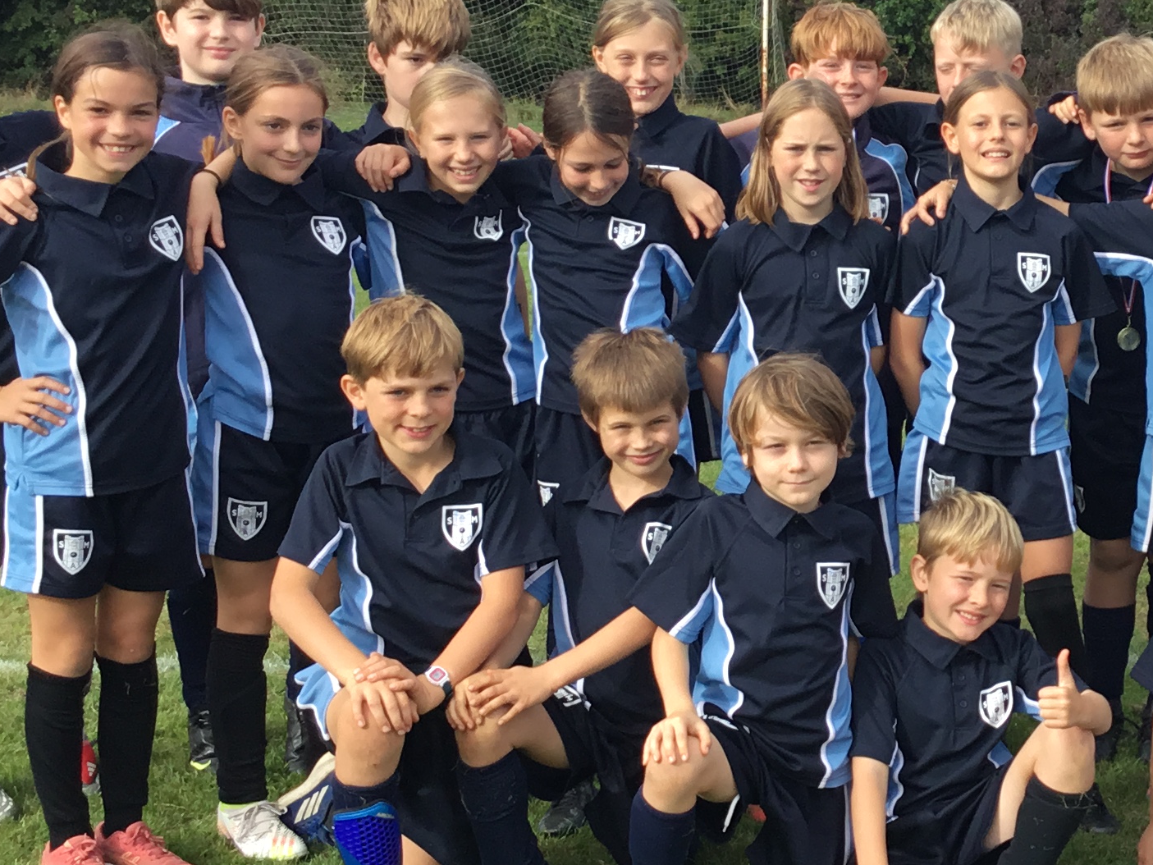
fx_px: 2398
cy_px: 425
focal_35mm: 72
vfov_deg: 20.4
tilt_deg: -10.8
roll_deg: -0.9
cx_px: 981
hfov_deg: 26.3
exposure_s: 1/436
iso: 25
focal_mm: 3.3
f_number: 2.4
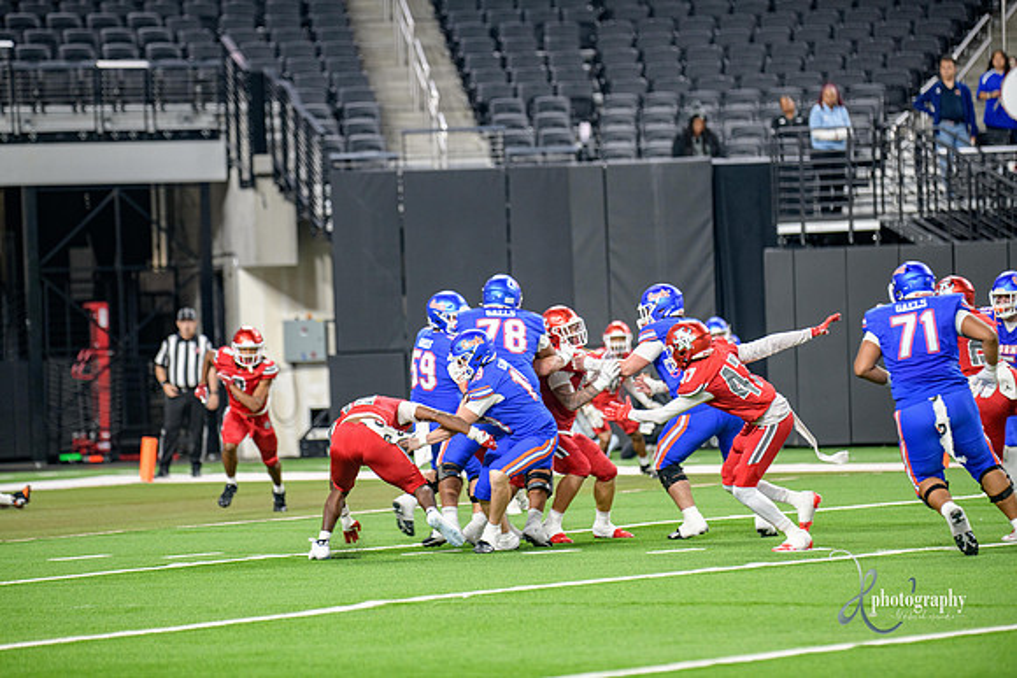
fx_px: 6216
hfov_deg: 9.4
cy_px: 339
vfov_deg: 6.2
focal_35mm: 220
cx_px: 508
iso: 1000
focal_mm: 220
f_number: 2.8
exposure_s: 1/400
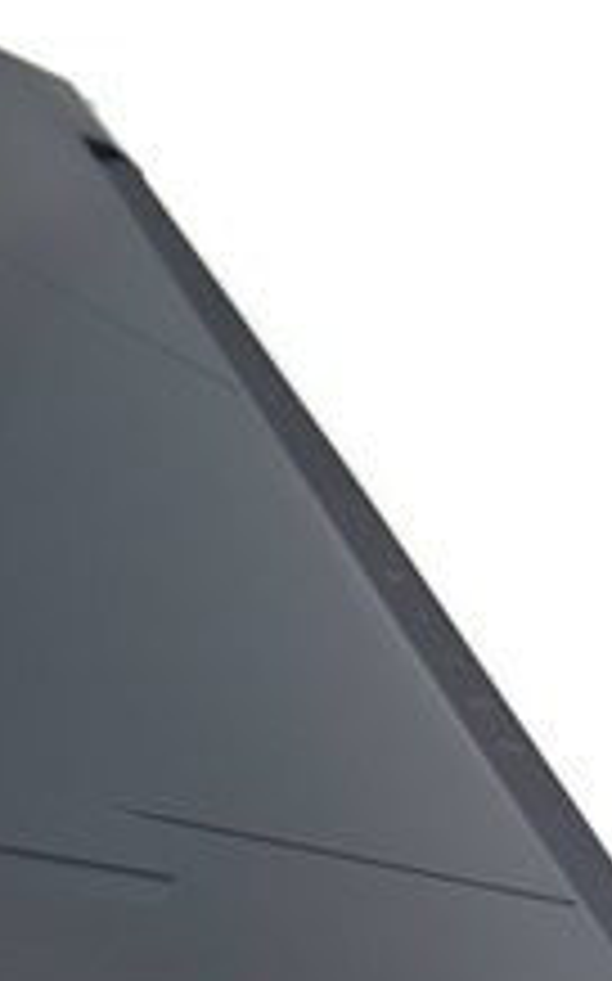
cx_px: -522
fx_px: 4997
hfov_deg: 6.8
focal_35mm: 187
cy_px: 666
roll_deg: +2.4
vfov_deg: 11.2
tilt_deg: -37.7
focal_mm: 6.76
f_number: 1.78
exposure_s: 1/121
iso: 64
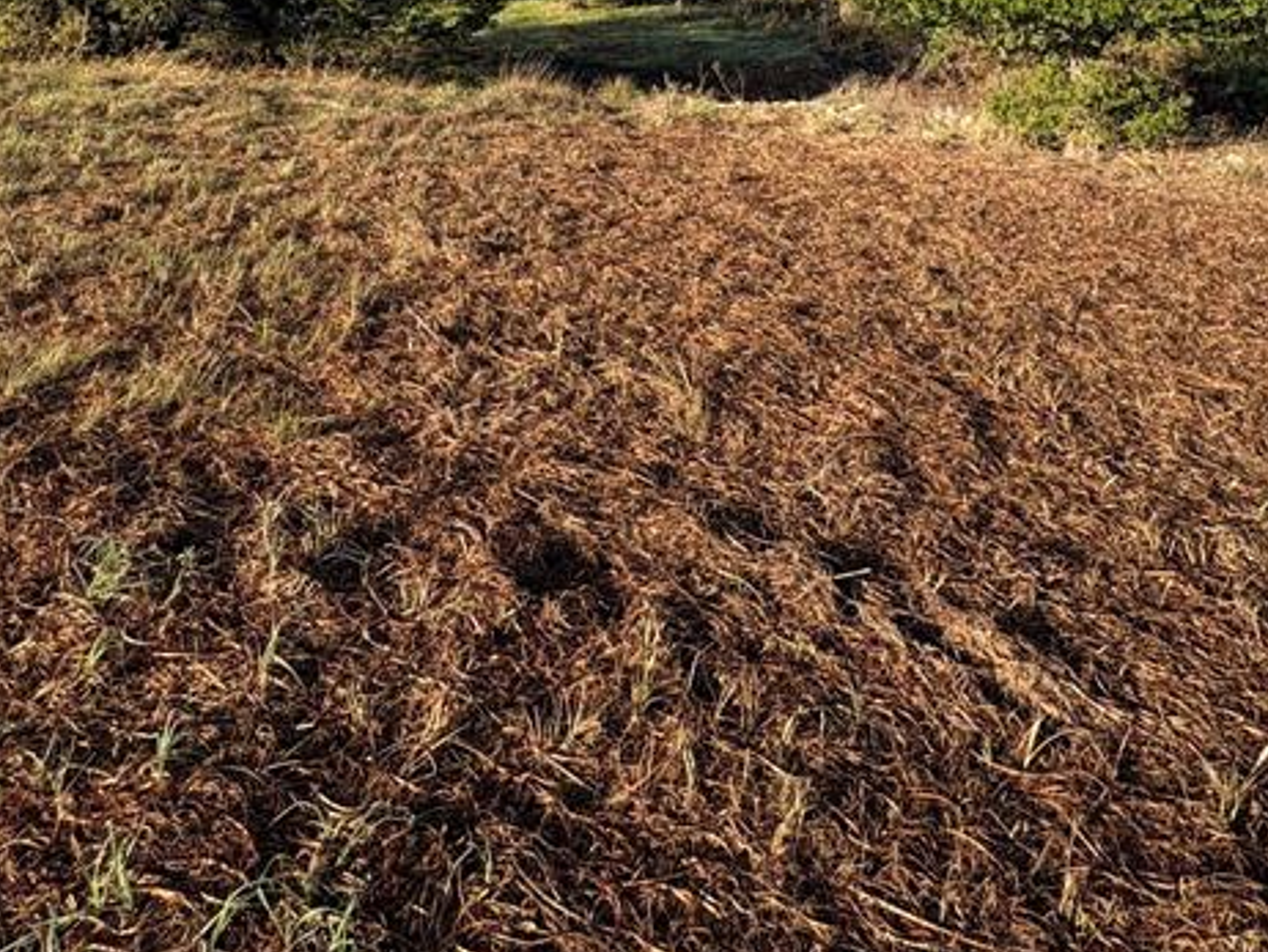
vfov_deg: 38.1
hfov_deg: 58.3
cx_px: 631
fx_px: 1136
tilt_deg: -0.2
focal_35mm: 31
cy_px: -85
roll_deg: -1.4
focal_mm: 2.22
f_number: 2.2
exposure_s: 1/921
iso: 40
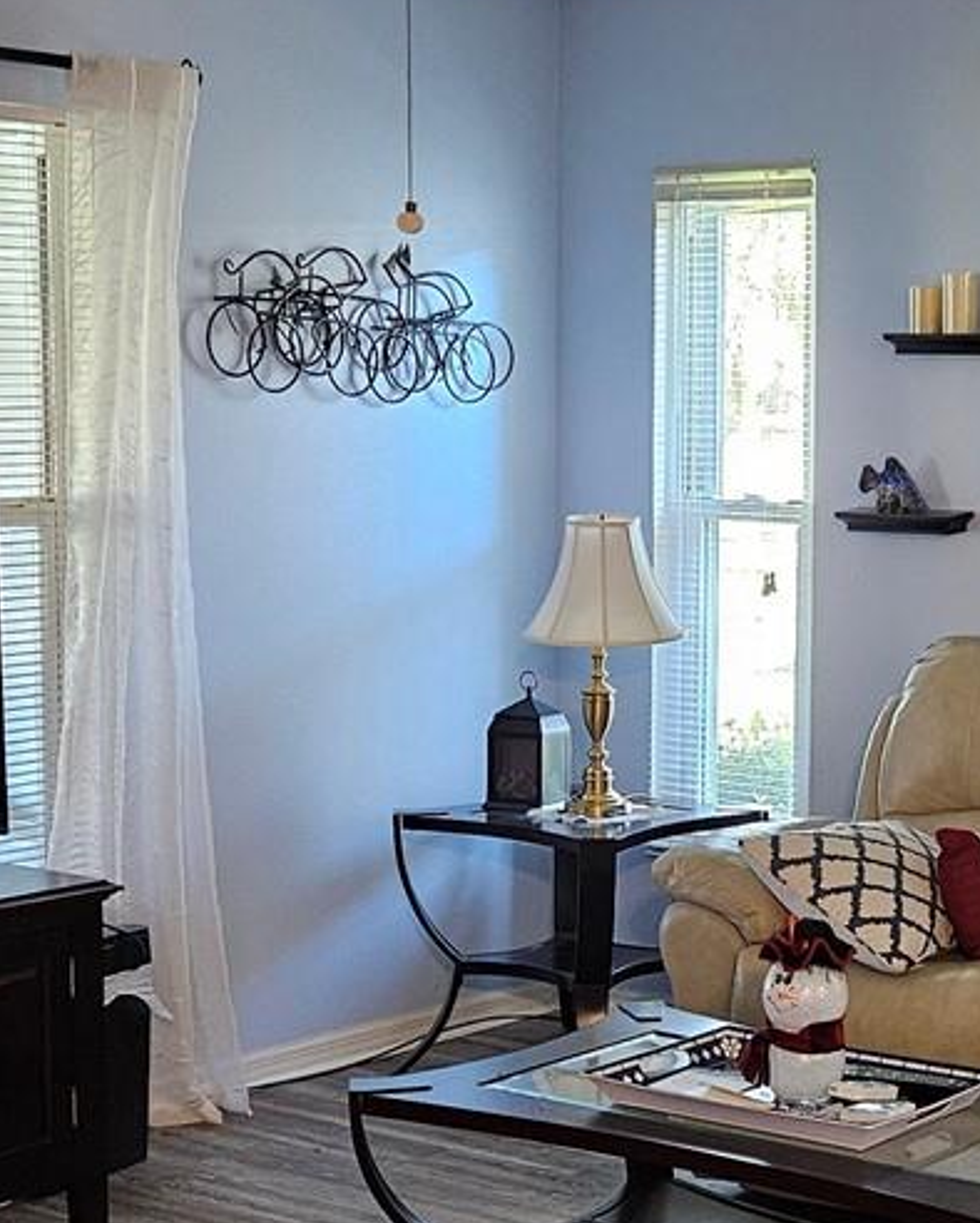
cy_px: 746
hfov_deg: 20.5
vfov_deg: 26.0
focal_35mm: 73
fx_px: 2645
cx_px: 930
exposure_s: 1/60
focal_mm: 5.4
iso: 640
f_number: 1.8
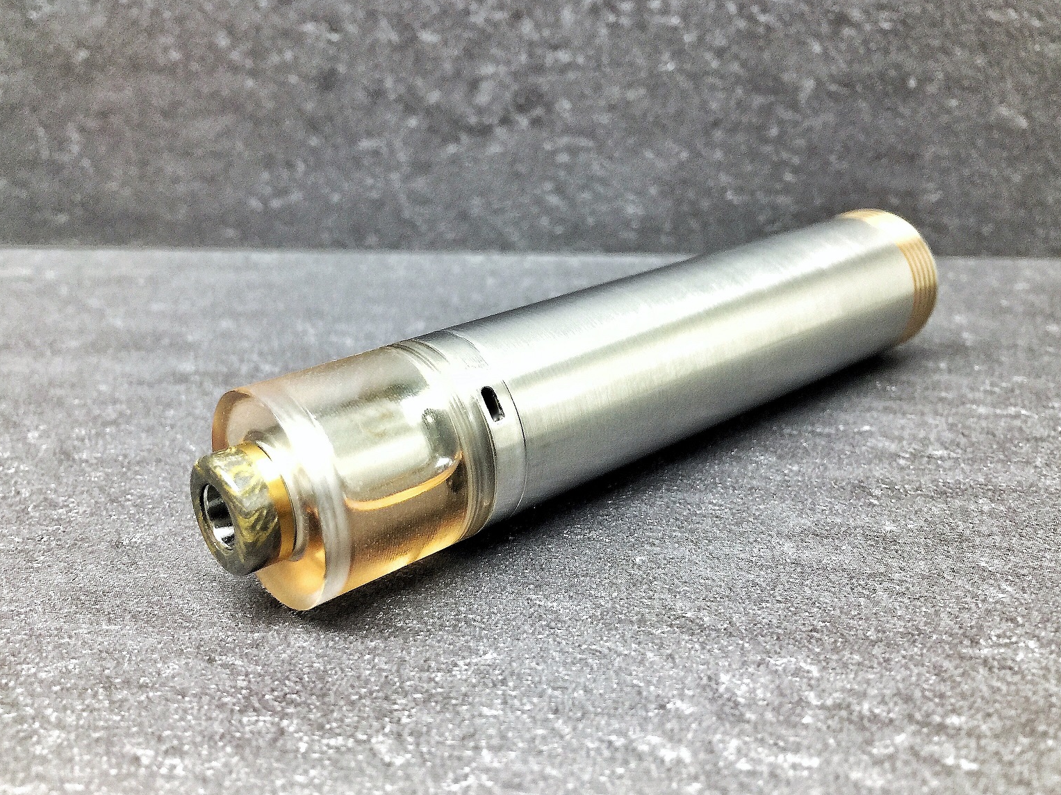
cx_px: 514
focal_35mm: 31
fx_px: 950
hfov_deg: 58.3
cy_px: 377
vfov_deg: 45.4
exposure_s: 1/17
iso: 64
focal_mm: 4.15
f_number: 2.2
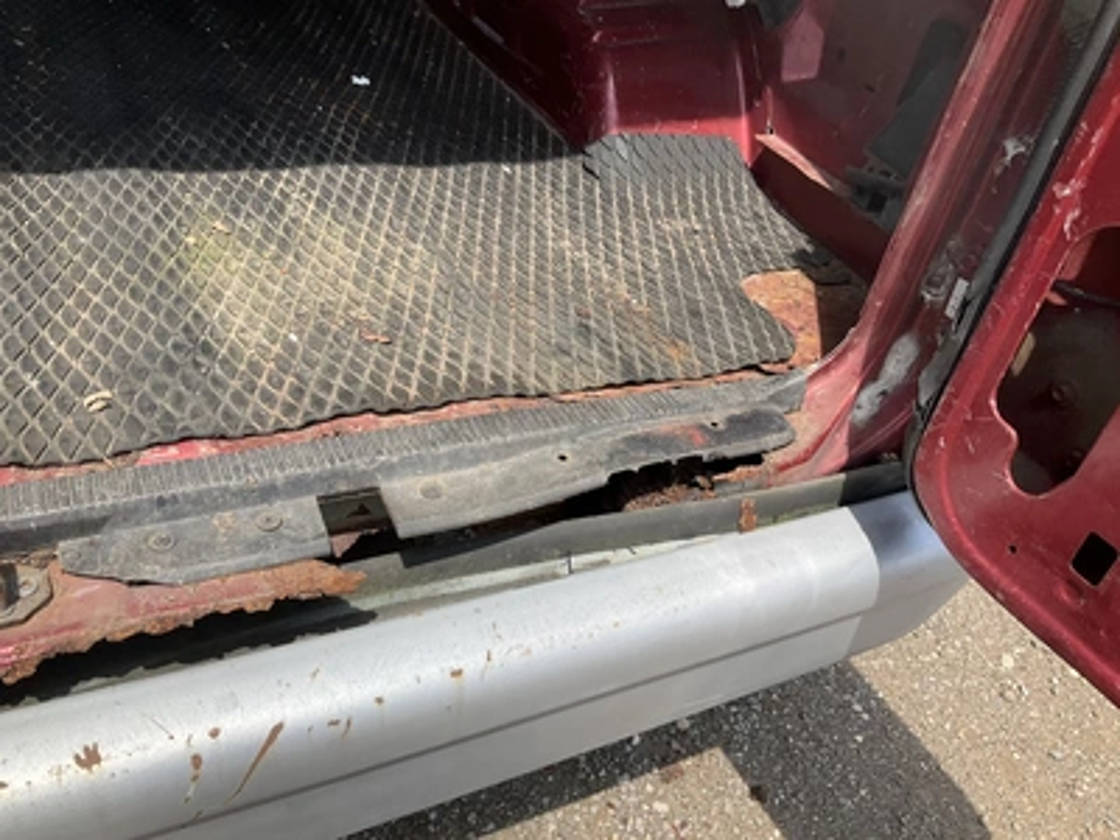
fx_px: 938
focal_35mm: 29
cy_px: 420
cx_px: 560
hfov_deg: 61.7
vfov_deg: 48.2
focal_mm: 3
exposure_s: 1/1076
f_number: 1.8
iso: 25
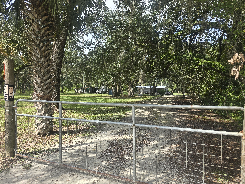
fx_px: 163
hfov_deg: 73.9
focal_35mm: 23
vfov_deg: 58.9
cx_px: 122
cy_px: 92
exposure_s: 1/267
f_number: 1.7
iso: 12
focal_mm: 6.3
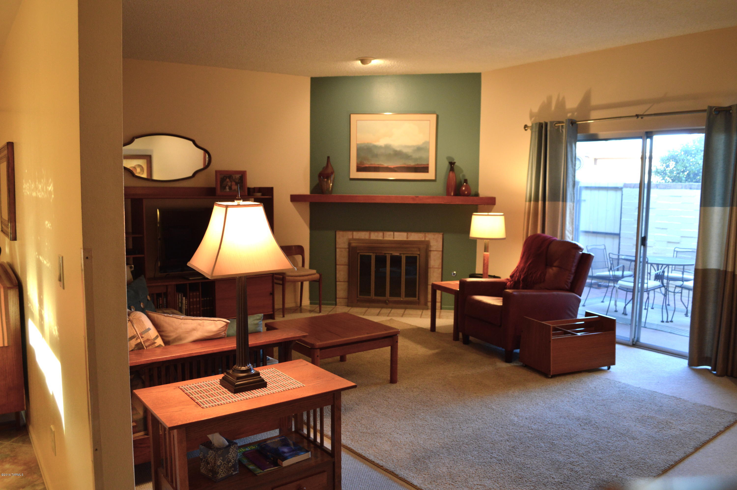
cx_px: 368
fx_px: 552
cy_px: 245
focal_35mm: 27
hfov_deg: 67.4
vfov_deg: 47.8
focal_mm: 18
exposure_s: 1/40
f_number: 3.5
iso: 400
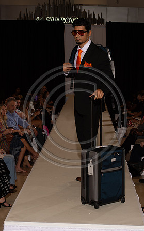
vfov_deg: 25.8
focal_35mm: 80
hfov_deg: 16.3
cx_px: 75
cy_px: 116
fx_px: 503
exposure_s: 1/250
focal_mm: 78
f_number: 9
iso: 800
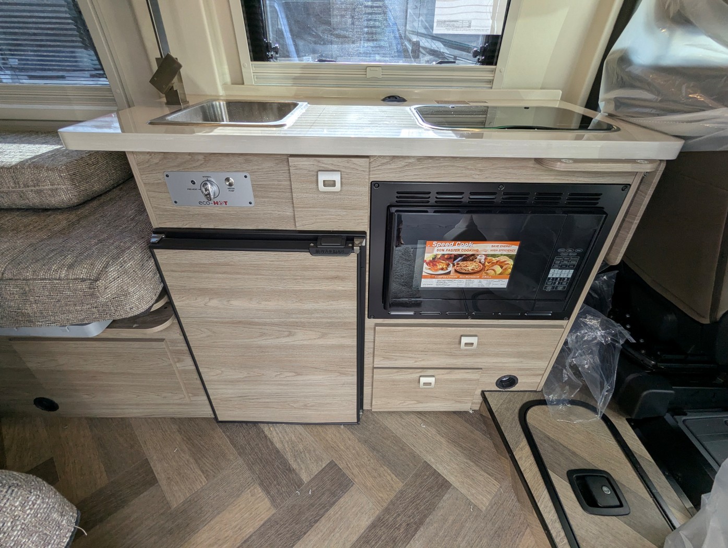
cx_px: 364
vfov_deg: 78.2
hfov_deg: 94.4
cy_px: 274
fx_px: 337
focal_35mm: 16
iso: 115
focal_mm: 2.35
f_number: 2.2
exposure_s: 1/260
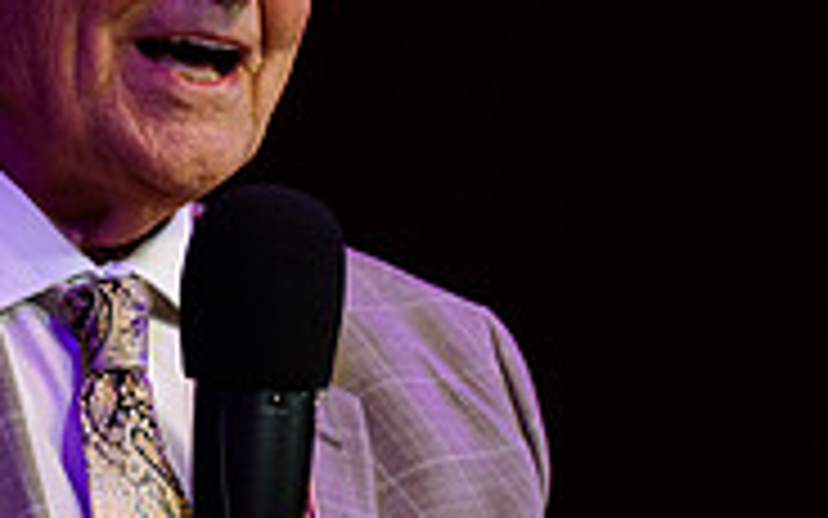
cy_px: 236
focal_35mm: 1157
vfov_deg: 1.1
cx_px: 176
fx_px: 26108
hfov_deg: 1.8
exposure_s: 1/640
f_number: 5.6
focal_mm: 360
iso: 2500
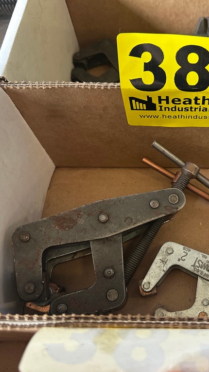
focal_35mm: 35
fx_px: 345
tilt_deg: -62.2
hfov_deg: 32.3
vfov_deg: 56.6
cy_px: 186
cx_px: 180
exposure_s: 1/99
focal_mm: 6.86
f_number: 1.78
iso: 250
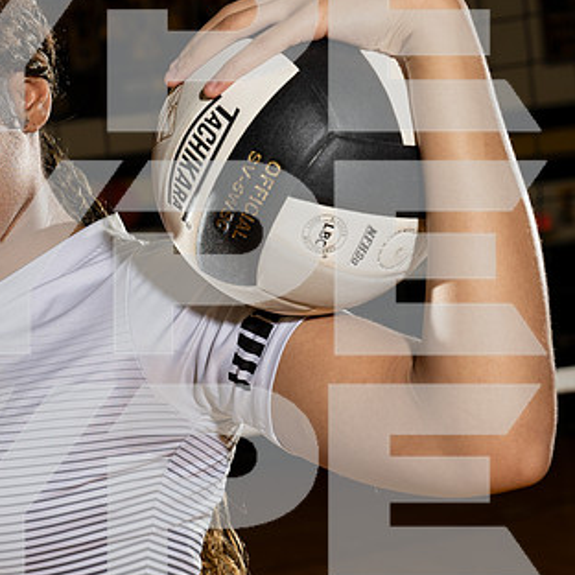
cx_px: 77
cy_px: 259
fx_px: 1691
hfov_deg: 19.0
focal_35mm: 90
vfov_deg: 19.3
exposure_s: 1/250
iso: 250
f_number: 5.6
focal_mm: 57
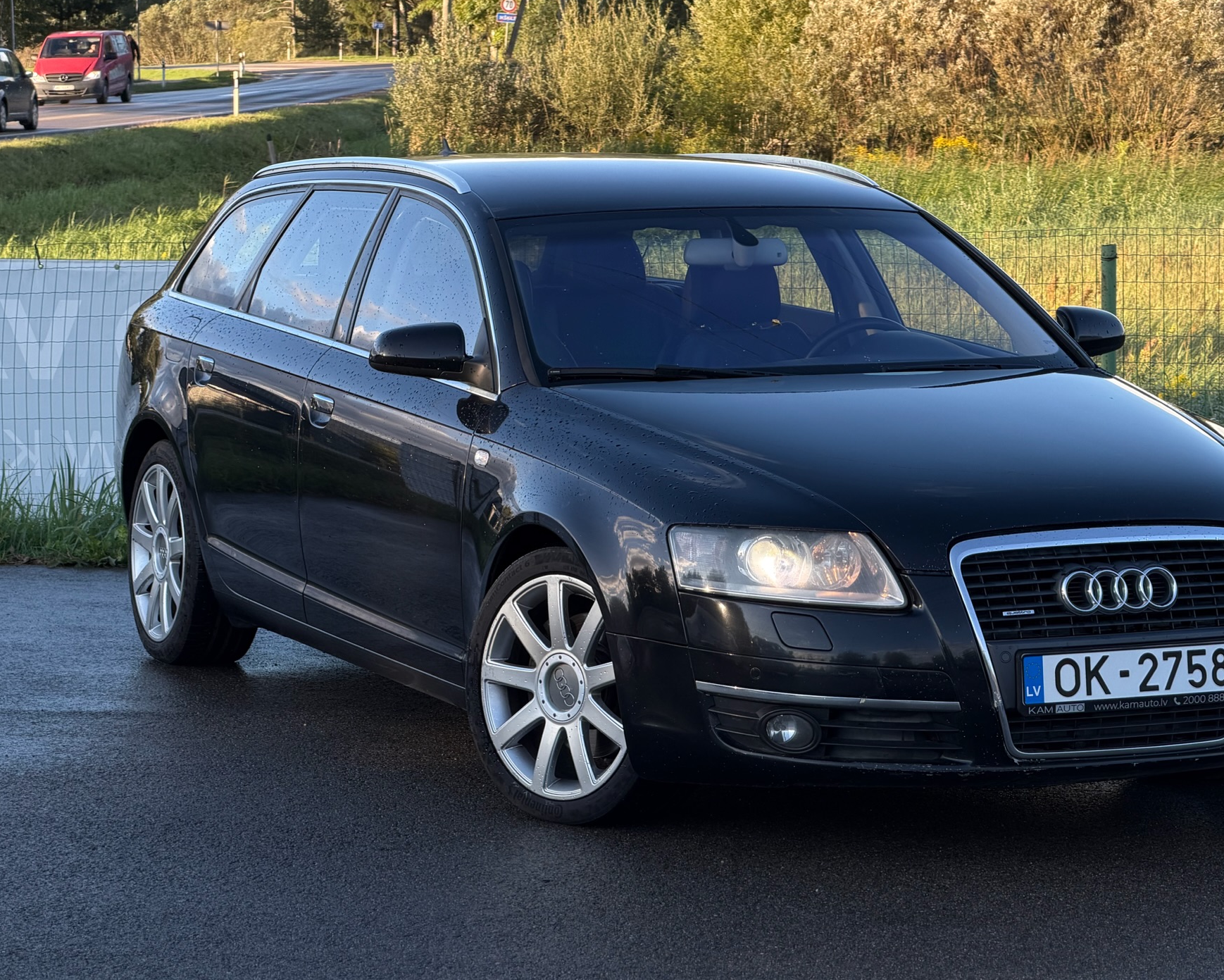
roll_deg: +0.5
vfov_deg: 13.4
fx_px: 4167
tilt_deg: -6.0
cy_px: 464
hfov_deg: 16.7
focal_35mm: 115
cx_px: 697
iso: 50
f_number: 2.8
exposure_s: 1/246
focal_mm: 16.89
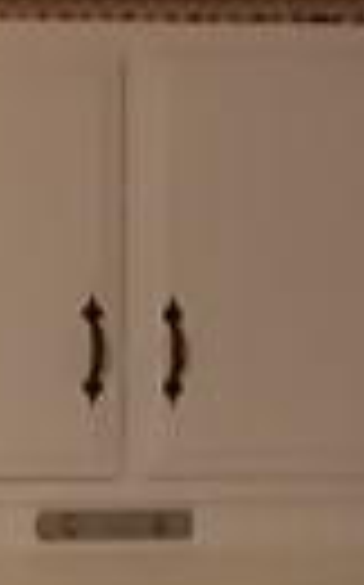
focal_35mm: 136
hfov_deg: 9.3
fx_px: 2163
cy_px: 904
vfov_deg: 14.3
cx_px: -211
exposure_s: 1/25
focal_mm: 4.6
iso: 160
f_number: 3.2
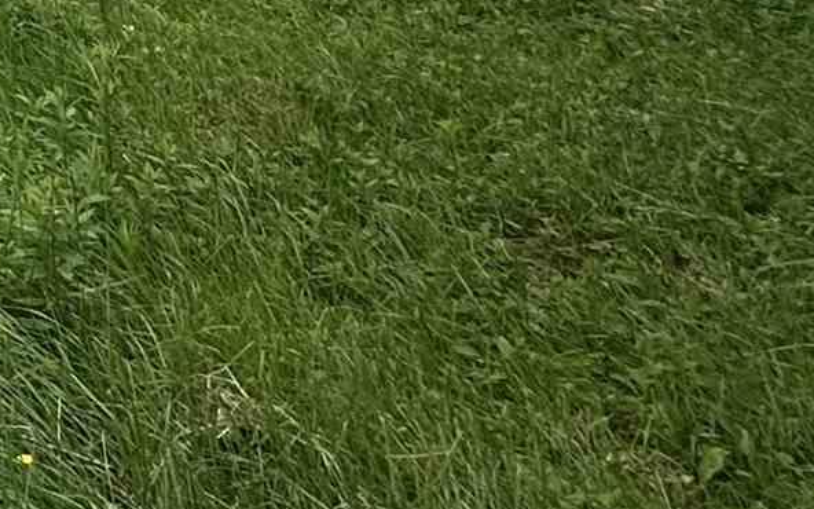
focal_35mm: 77
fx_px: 1708
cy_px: -648
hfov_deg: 16.5
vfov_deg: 13.3
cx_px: -990
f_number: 2.2
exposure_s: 1/1350
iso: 50
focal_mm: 2.22
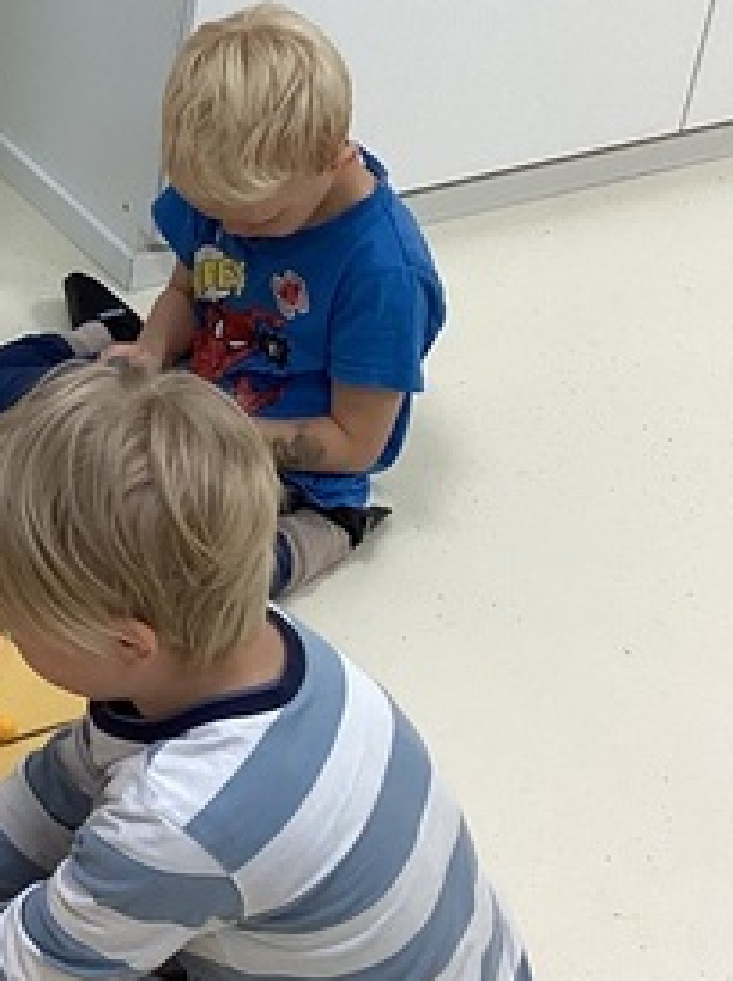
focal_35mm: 91
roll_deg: -3.6
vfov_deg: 21.4
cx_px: -205
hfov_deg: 15.5
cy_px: 262
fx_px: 2575
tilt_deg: -31.7
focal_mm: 3.3
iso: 50
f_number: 2.4
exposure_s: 1/50
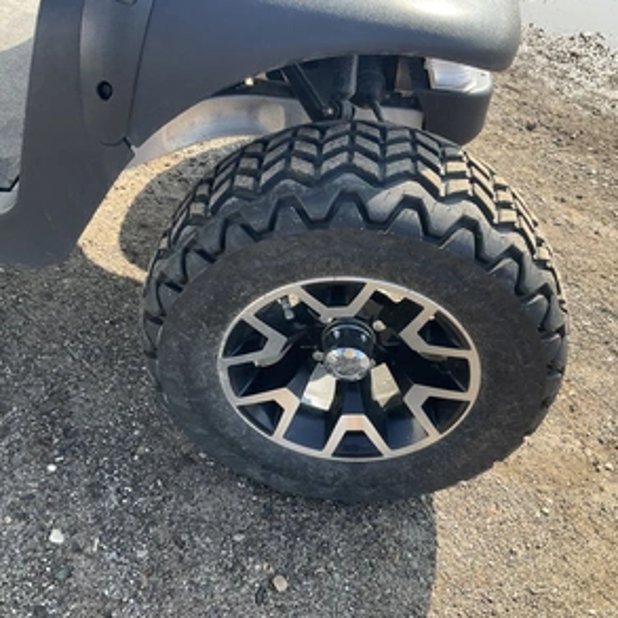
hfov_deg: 47.2
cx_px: 295
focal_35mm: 35
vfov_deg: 47.2
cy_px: 306
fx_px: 707
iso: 25
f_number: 1.8
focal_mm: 3
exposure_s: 1/284
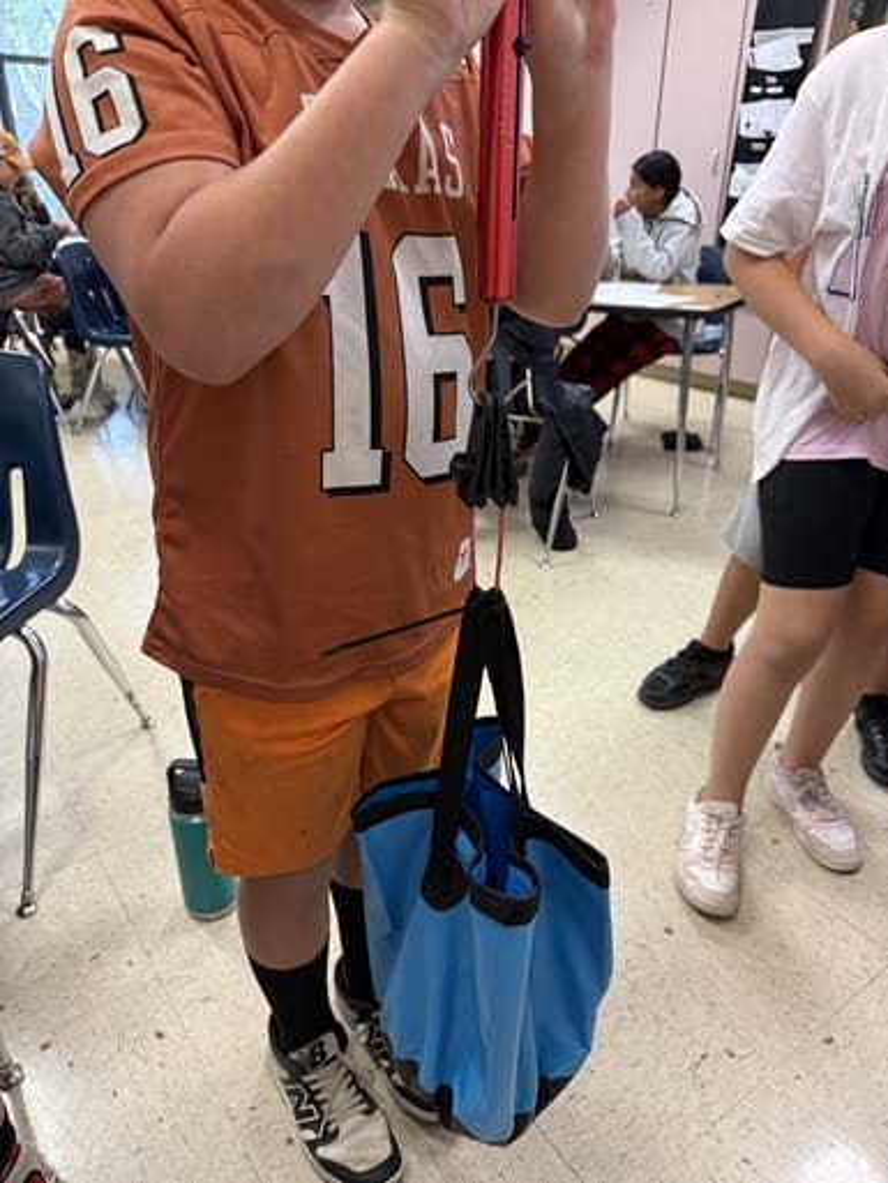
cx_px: 444
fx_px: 821
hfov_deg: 56.8
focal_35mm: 24
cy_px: 592
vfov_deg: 71.6
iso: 200
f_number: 1.78
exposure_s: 1/60
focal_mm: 6.76
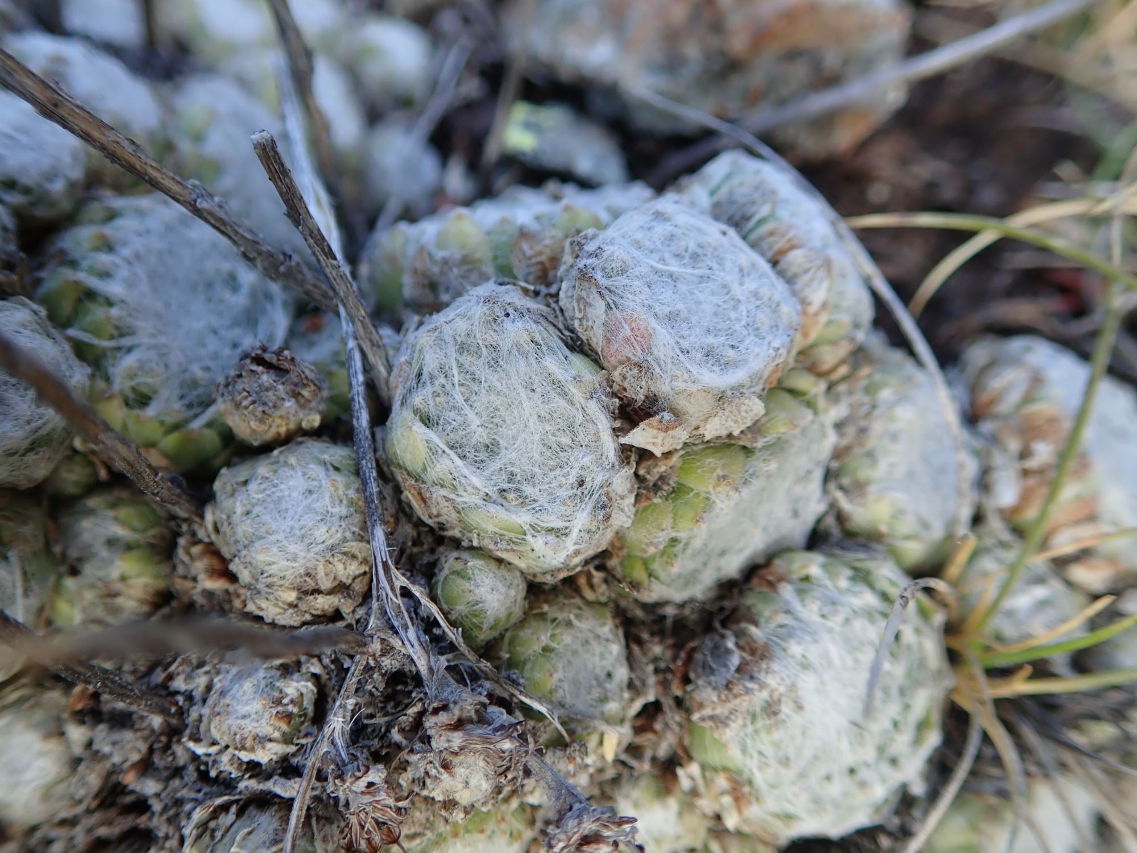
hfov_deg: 60.0
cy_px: 426
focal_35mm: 30
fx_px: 985
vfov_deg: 46.8
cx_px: 568
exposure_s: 1/125
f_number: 2.3
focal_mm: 5.5
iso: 100
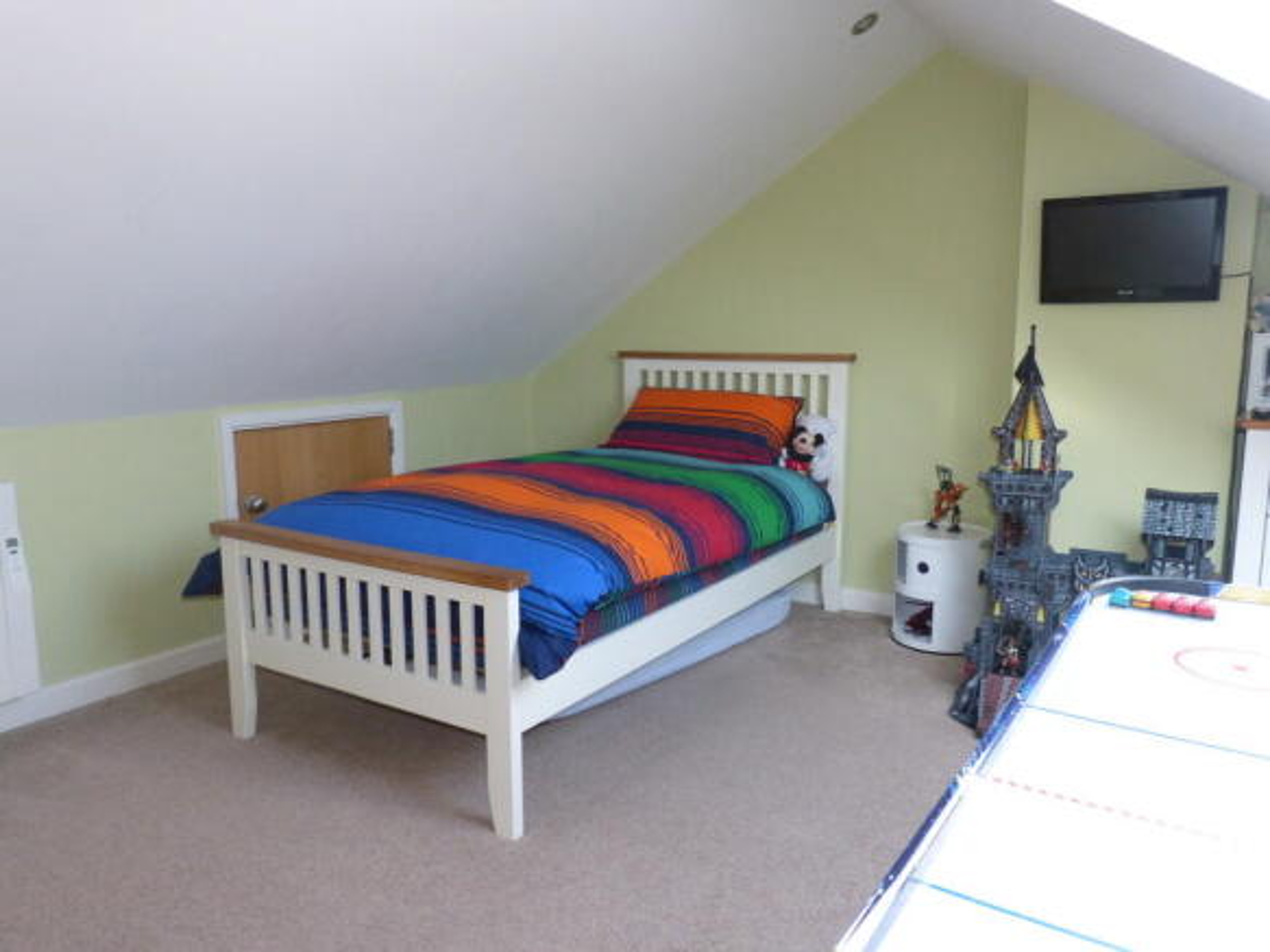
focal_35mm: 25
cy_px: 476
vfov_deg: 54.9
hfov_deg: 69.4
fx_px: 917
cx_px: 635
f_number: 4
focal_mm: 4.5
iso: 400
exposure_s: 1/60
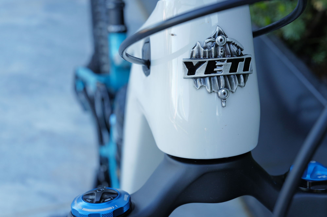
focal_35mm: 43
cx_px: 164
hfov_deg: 45.5
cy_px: 108
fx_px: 390
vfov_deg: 31.2
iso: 800
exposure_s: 1/80
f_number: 9
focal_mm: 43
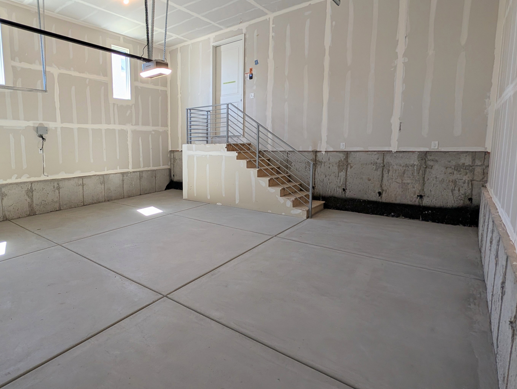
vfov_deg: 71.6
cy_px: 176
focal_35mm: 18
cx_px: 169
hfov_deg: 84.4
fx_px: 269
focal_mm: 2.02
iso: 46
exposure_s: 1/115
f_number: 1.7
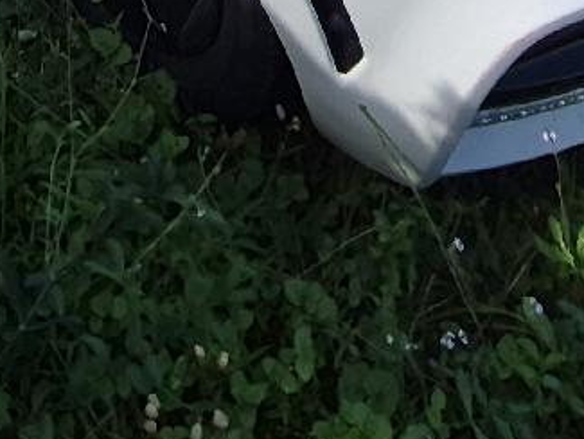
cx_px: 253
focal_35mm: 72
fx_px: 1215
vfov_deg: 13.6
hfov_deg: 27.0
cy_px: -666
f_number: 2.2
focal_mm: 1.74
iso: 40
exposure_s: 1/1429
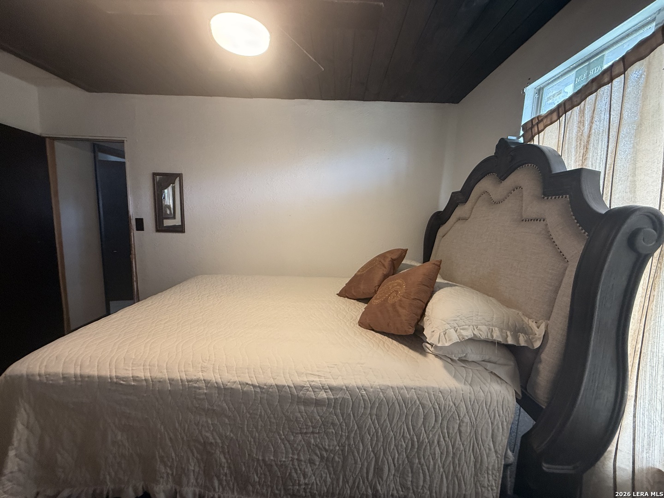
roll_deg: -1.7
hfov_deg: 102.1
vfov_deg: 85.7
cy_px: 249
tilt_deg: -6.3
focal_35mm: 14
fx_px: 269
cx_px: 332
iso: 250
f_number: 2.2
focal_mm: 2.22
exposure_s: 1/60
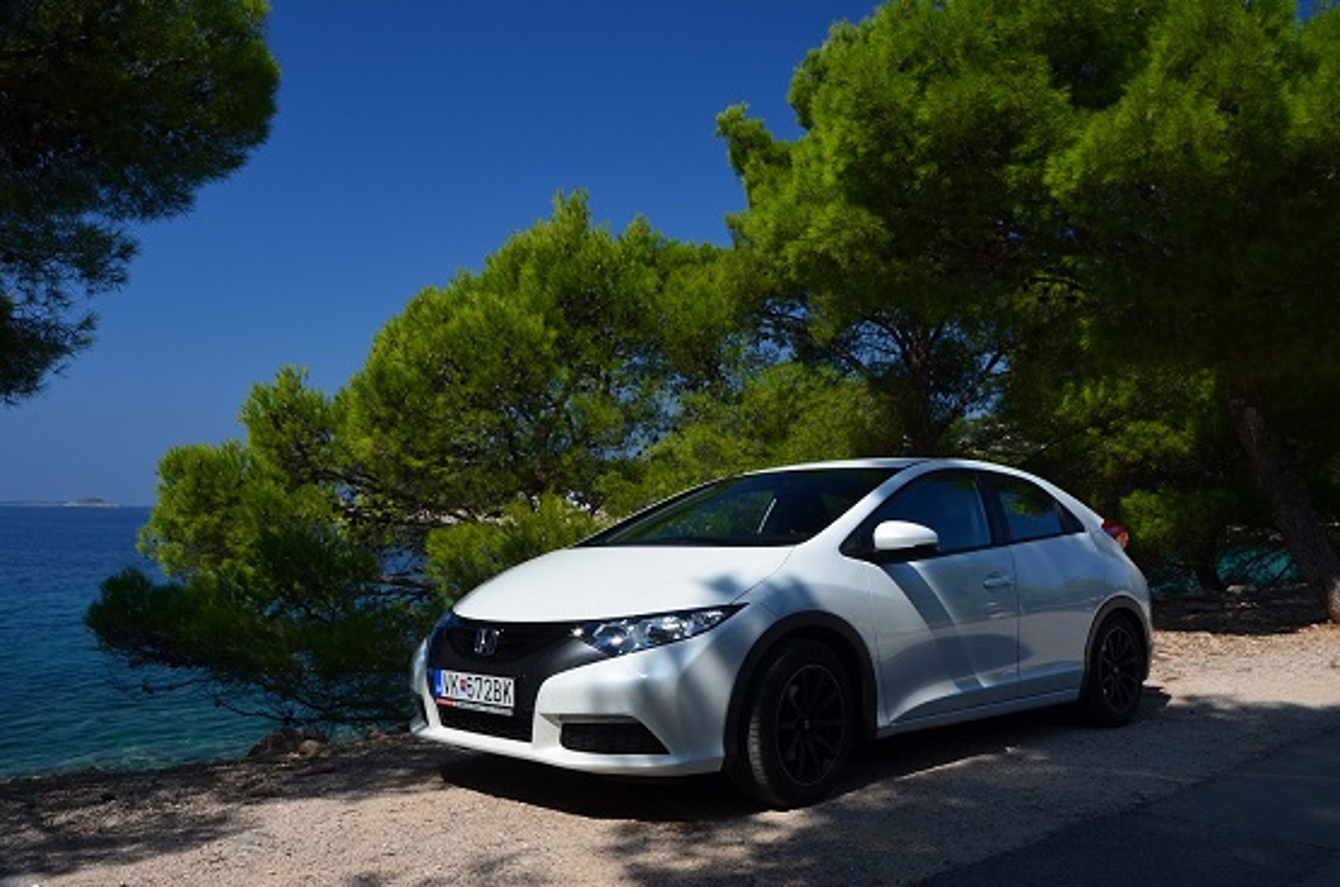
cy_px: 446
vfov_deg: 39.2
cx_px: 694
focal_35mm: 34
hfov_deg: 56.5
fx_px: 1245
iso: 200
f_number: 11
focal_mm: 21
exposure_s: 1/100
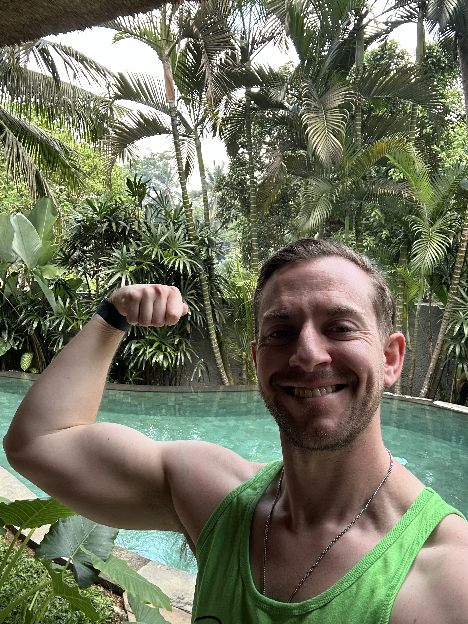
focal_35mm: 30
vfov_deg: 60.0
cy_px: 312
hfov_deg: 46.8
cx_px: 234
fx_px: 541
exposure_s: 1/121
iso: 32
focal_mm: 2.69
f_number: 1.9
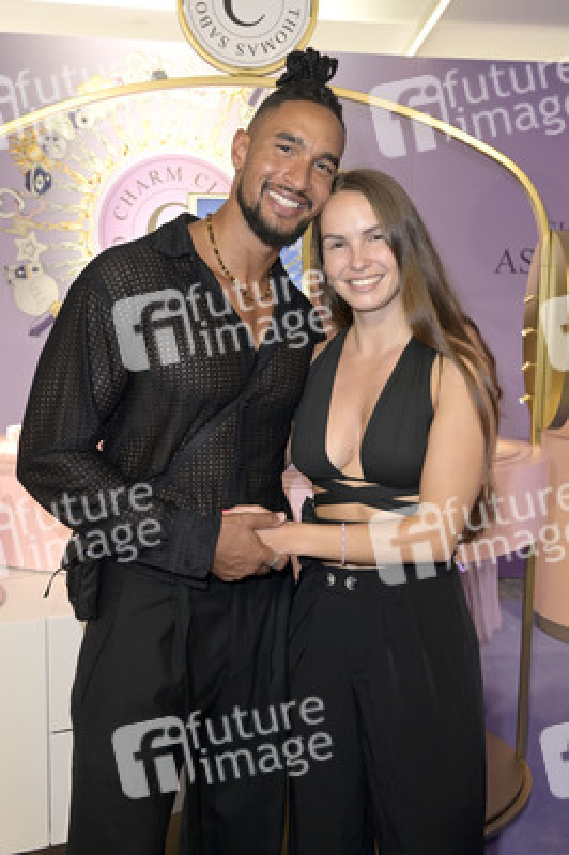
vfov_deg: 58.8
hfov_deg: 41.0
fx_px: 760
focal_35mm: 32
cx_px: 284
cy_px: 428
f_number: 5.6
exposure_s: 1/125
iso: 1000
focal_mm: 32
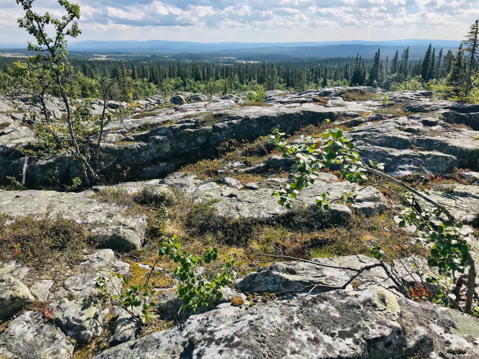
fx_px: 387
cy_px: 180
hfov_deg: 63.4
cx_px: 240
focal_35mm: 28
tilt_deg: -20.2
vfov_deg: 49.7
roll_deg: -0.2
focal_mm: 3.99
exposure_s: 1/2336
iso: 20
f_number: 1.8
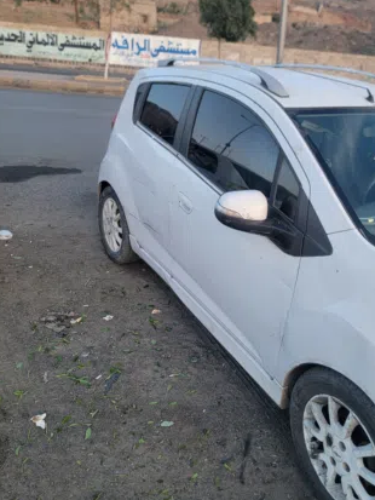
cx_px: 226
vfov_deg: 58.2
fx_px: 448
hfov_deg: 45.2
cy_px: 228
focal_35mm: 31
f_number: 1.8
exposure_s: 1/120
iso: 100
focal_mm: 6.7
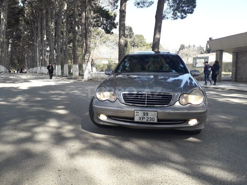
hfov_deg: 65.3
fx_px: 193
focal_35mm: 27
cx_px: 124
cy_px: 92
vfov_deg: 51.4
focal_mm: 3.6
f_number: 1.9
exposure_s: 1/370
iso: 40
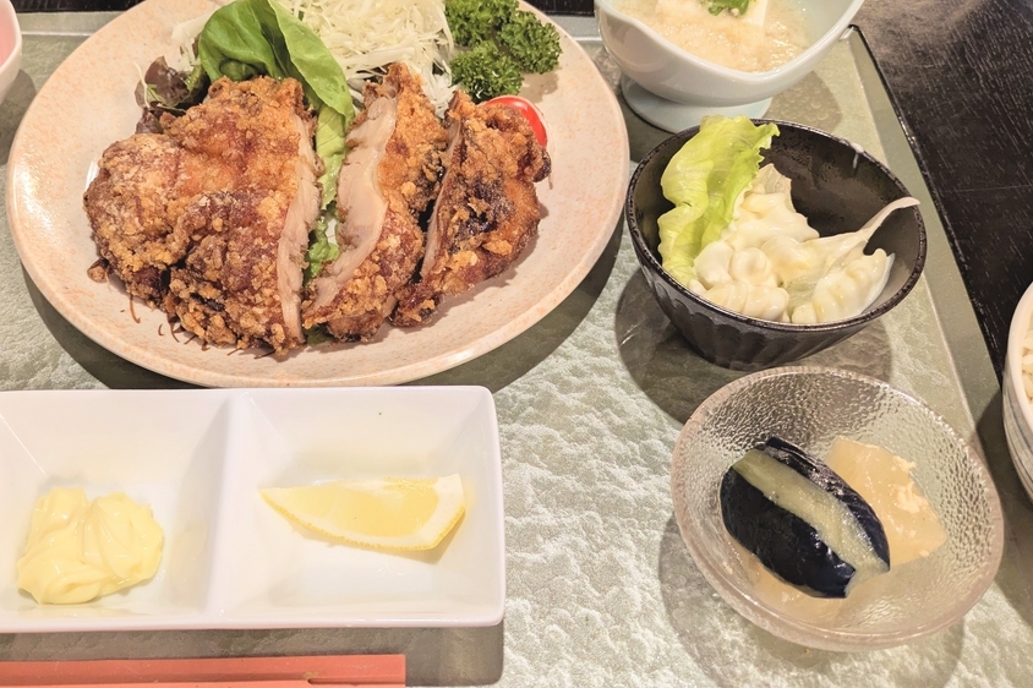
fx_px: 1061
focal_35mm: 37
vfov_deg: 35.8
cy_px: 281
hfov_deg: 51.6
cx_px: 414
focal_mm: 5.43
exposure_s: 1/30
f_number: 1.89
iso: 280
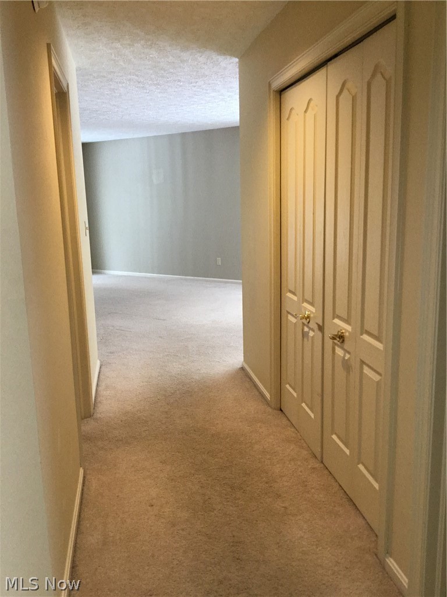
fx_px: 534
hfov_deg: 45.4
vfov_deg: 58.4
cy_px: 298
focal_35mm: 31
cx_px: 224
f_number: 2.4
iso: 125
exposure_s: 1/30
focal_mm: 3.3
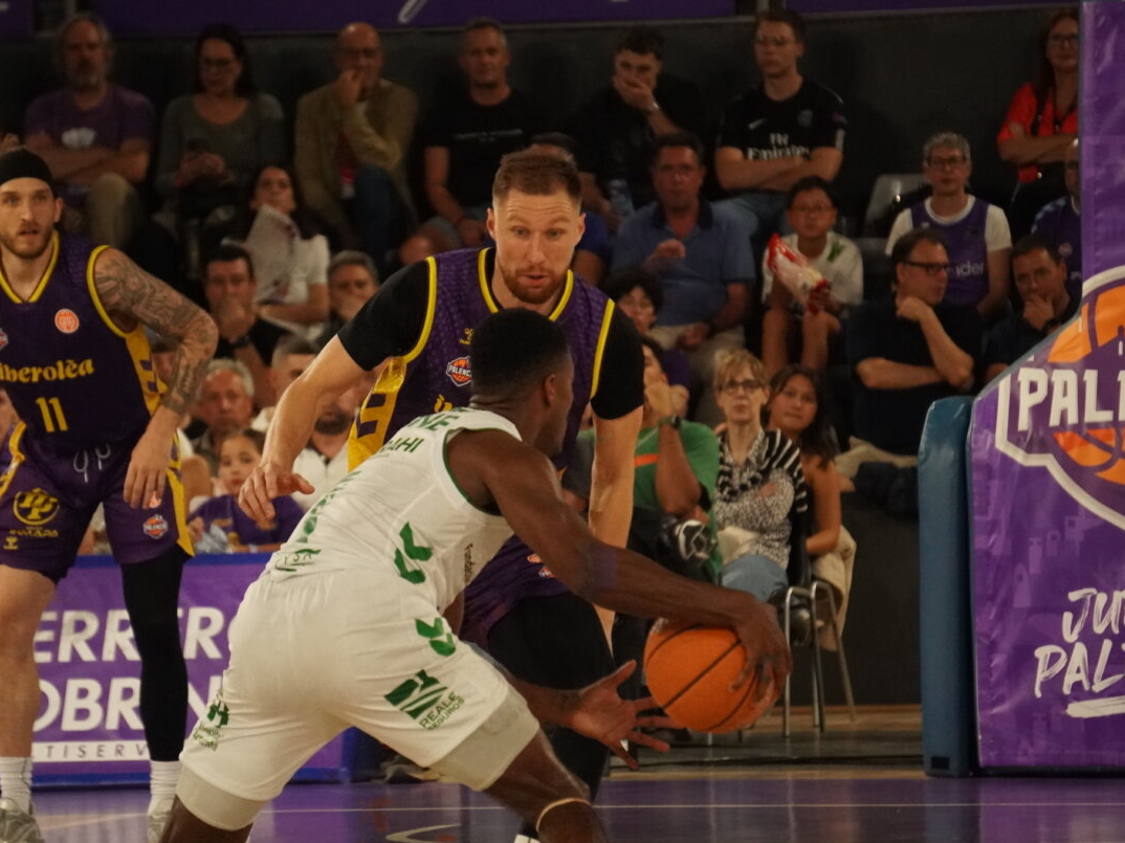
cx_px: 475
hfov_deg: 5.5
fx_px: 11730
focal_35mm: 361
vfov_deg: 4.1
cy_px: 439
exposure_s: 1/1600
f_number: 6.3
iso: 6400
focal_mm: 210
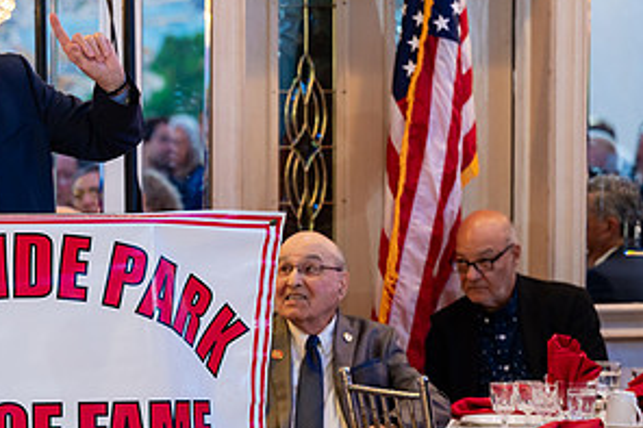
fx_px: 3695
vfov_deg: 6.6
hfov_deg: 9.9
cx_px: 41
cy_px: 196
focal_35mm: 207
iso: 1250
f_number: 3.2
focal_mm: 105
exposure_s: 1/125
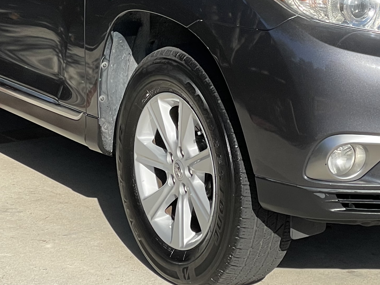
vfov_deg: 10.2
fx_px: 1591
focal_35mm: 145
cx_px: 242
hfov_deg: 13.6
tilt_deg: -6.2
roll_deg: +2.8
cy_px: 33
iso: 25
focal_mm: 6
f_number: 2
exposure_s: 1/1199
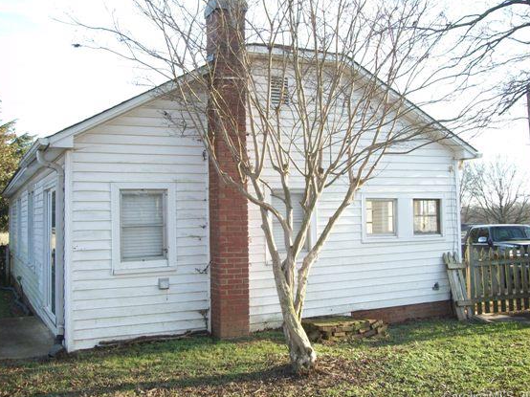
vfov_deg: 38.6
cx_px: 247
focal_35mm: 37
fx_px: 566
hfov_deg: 50.1
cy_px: 176
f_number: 2.9
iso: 80
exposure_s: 1/200
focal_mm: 5.7
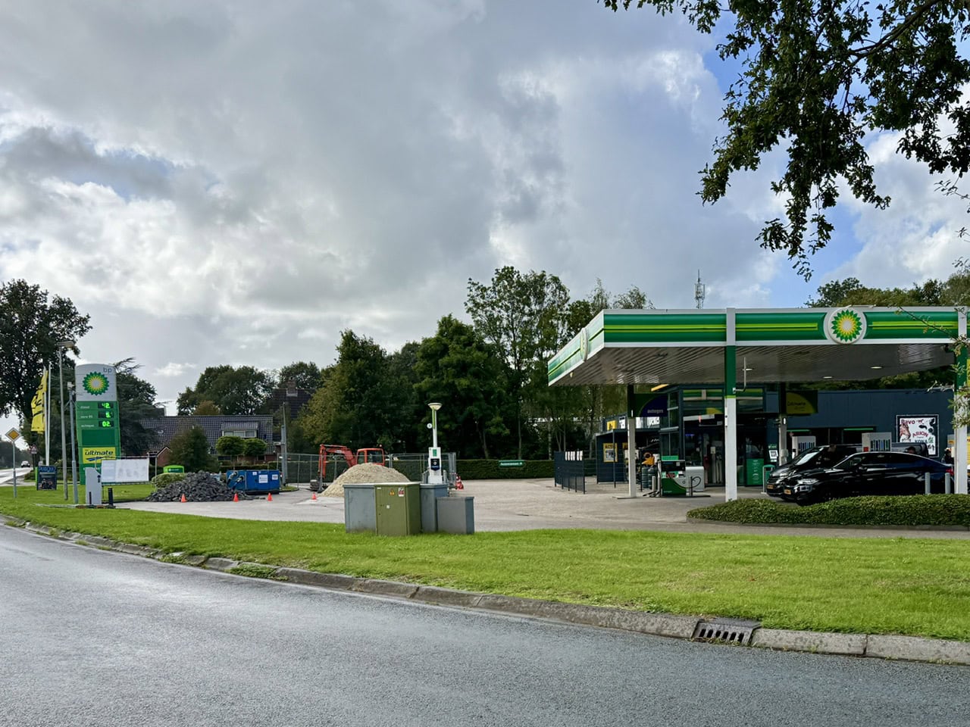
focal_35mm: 24
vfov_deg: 56.8
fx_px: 673
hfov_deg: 71.6
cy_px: 364
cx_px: 485
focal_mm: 6.8
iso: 125
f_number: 1.8
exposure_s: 1/4975
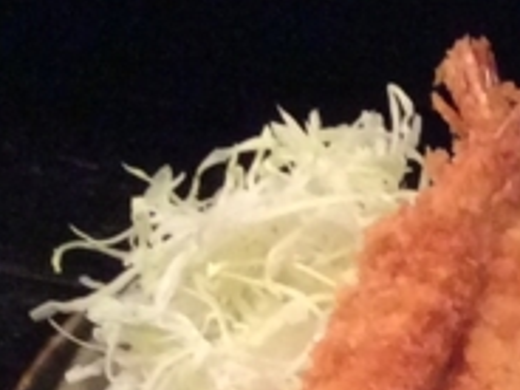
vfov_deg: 7.9
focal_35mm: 178
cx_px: 709
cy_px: 835
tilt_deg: -51.6
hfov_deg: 10.8
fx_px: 2674
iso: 320
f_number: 2.4
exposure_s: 1/24
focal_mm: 3.3
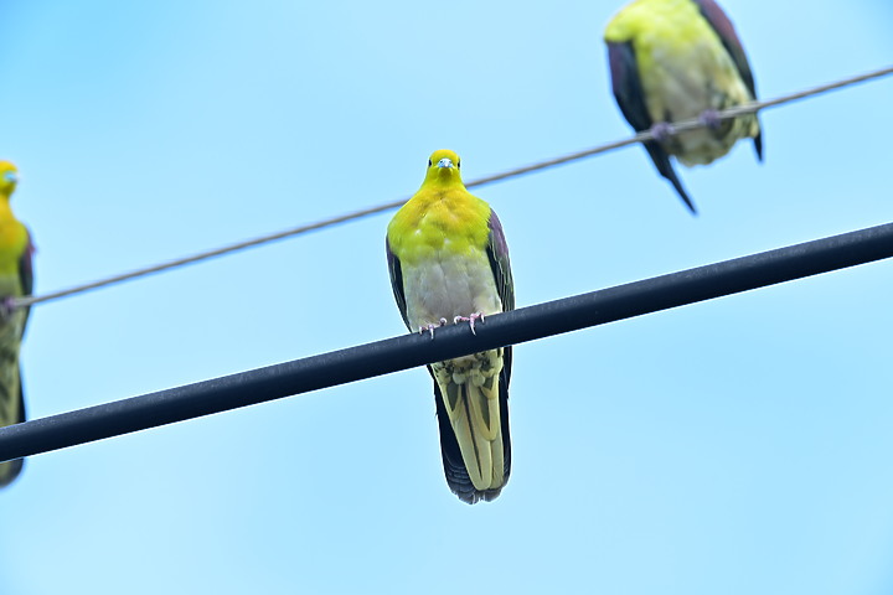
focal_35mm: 850
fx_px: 21083
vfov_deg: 1.6
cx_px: 446
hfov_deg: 2.4
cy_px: 298
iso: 110
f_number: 8
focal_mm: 850
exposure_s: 1/400
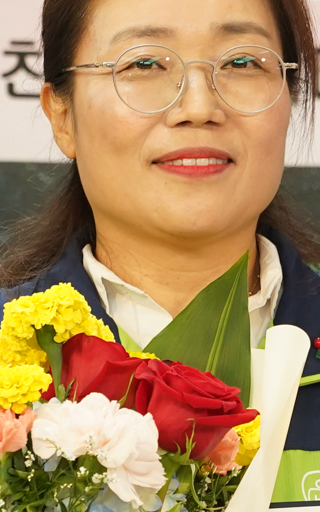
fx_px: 3573
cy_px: 406
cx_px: 488
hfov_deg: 5.1
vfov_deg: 8.2
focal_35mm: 256
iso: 1250
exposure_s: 1/160
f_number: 4
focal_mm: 51
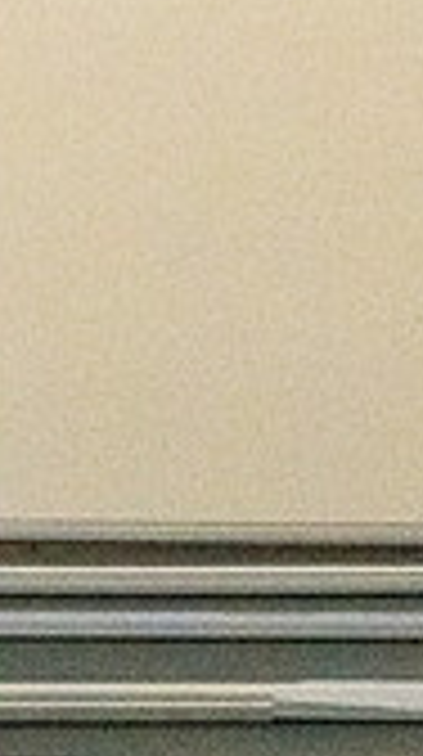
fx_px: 11972
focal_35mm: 598
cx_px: 1296
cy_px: 148
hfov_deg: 2.0
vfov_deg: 3.6
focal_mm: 110
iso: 10000
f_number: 4.5
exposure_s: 1/1250
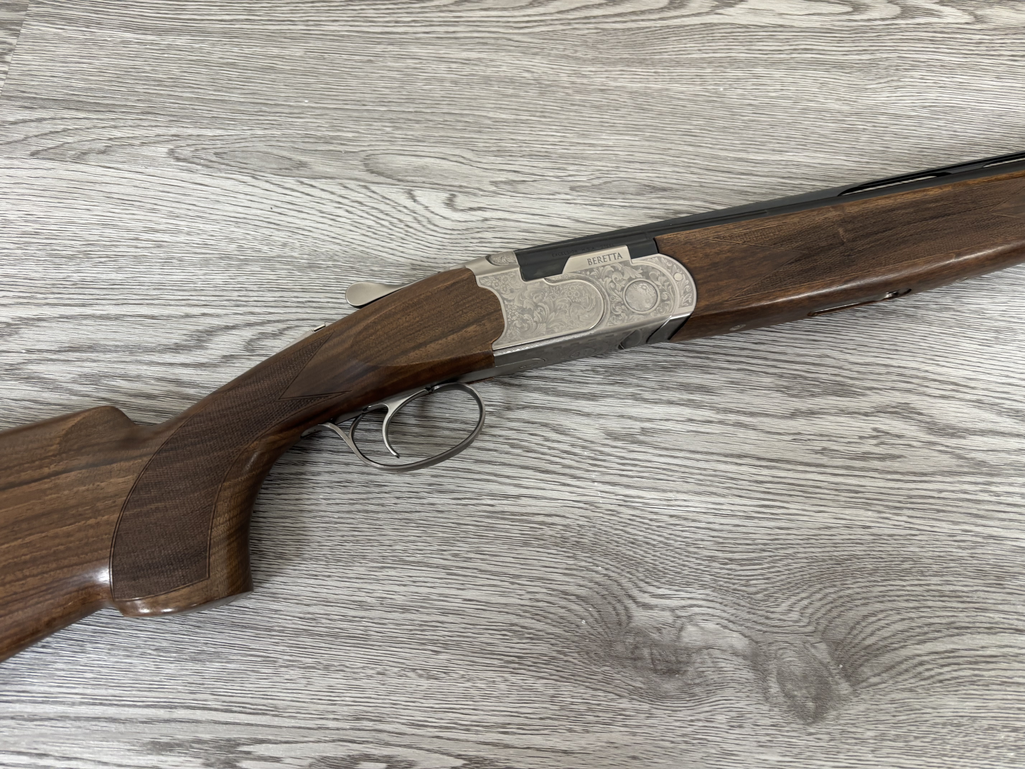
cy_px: 384
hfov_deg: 67.3
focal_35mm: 26
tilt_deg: -73.5
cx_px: 512
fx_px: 770
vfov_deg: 53.1
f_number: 1.6
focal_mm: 5.96
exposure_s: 1/50
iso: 160
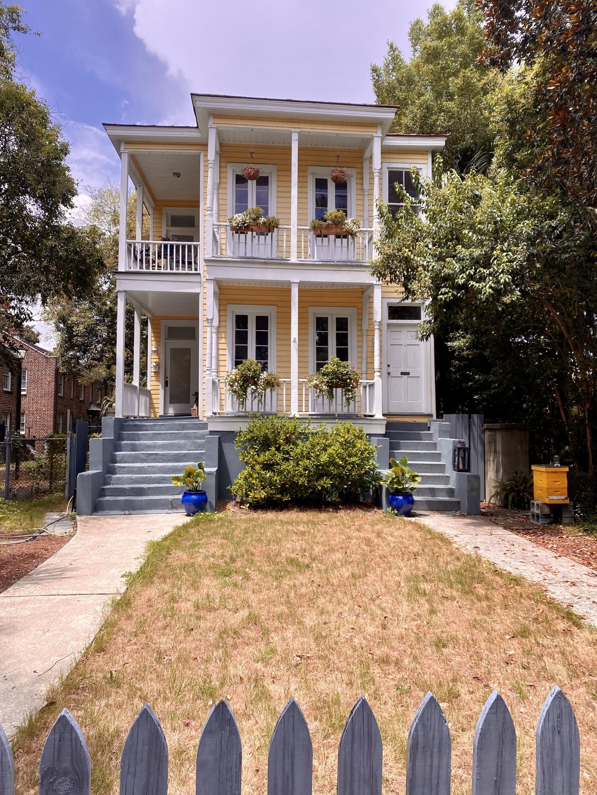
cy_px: 398
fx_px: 598
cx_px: 298
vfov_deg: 67.3
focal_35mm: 26
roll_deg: -0.1
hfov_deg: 53.1
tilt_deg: +4.6
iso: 32
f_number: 1.8
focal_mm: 4.25
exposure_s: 1/1287
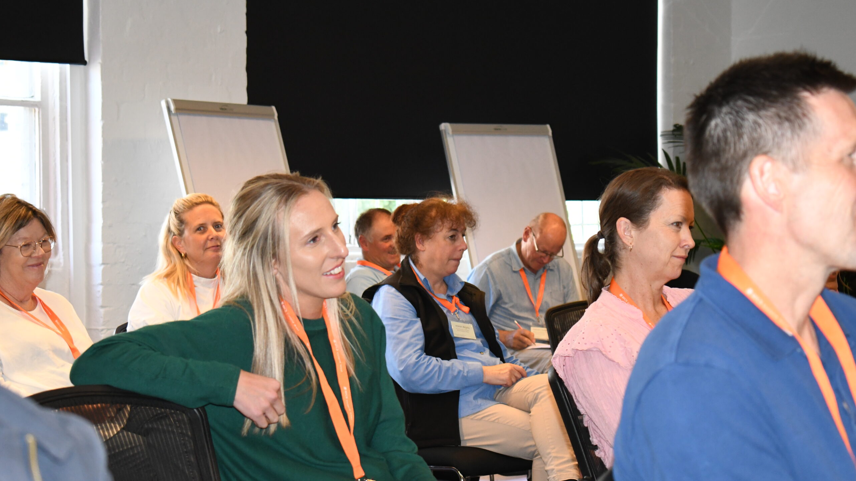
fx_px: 1952
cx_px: 428
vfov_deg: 14.1
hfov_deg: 24.7
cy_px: 222
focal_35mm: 86
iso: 2000
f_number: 5.6
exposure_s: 1/100
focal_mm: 55
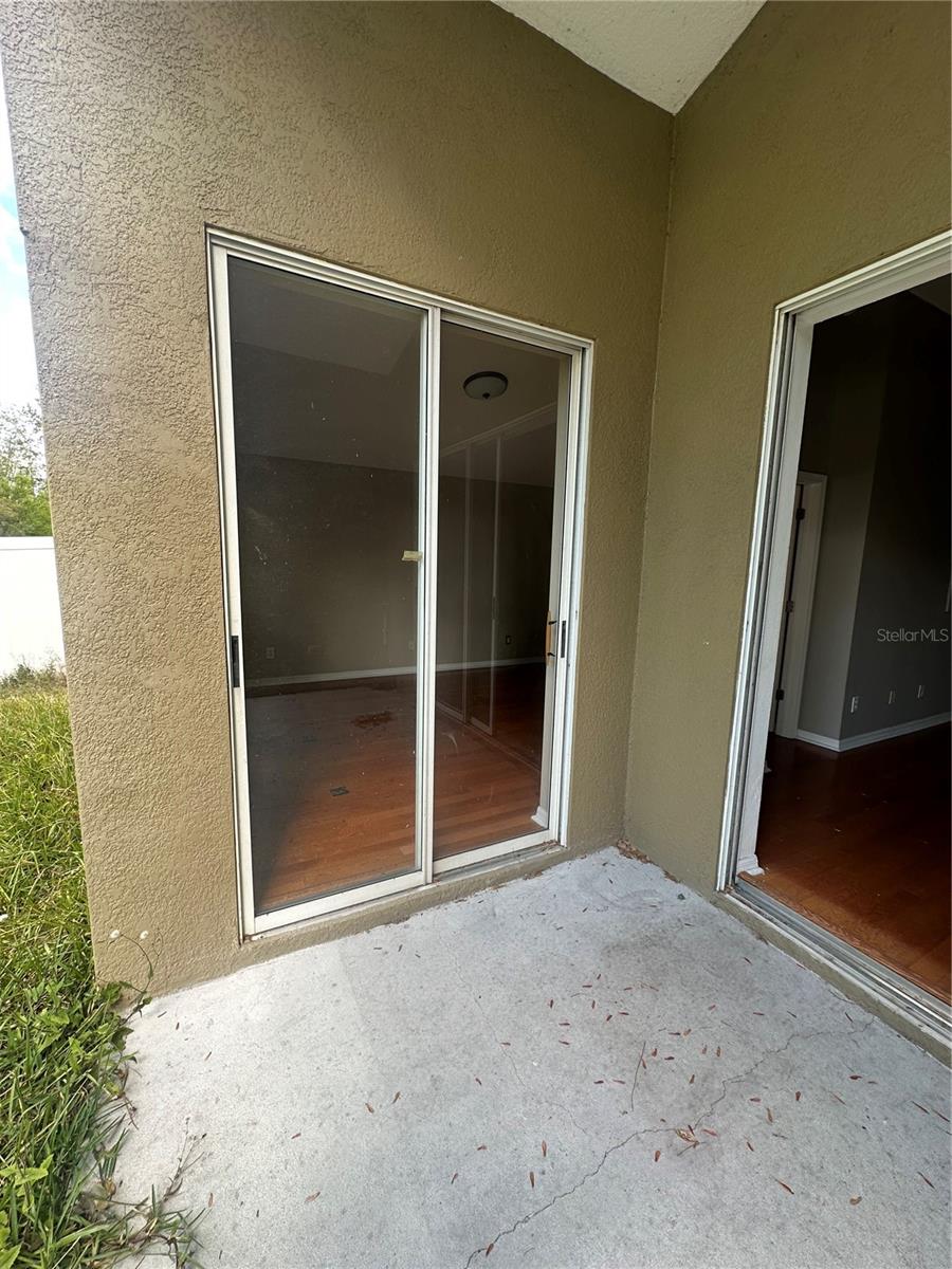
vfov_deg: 102.1
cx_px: 476
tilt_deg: -9.3
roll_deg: -1.7
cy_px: 634
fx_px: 513
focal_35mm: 14
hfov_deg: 85.7
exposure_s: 1/127
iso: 40
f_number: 2.2
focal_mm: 2.22
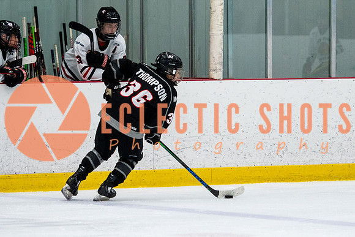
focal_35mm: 330
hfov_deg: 6.2
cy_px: 88
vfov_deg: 4.2
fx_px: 3257
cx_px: 134
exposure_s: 1/640
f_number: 2.8
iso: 1800
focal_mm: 135
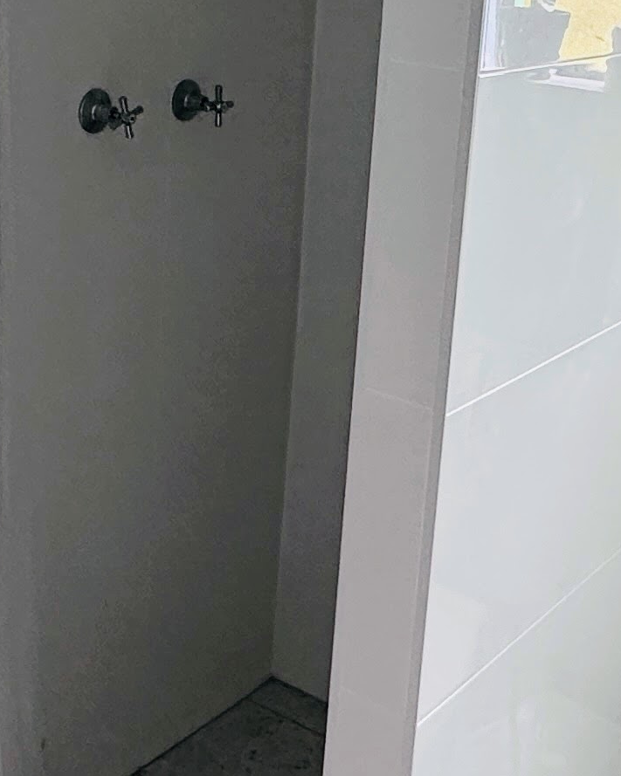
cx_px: 269
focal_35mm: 62
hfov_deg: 24.6
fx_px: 1425
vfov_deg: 29.9
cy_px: 171
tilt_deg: -11.6
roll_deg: -4.0
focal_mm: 2.22
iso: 200
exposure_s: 1/100
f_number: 2.2
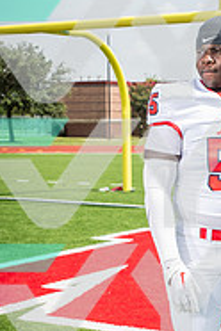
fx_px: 847
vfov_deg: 22.1
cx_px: 225
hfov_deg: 14.6
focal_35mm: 92
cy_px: 174
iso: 160
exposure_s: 1/500
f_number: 7.1
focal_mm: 38
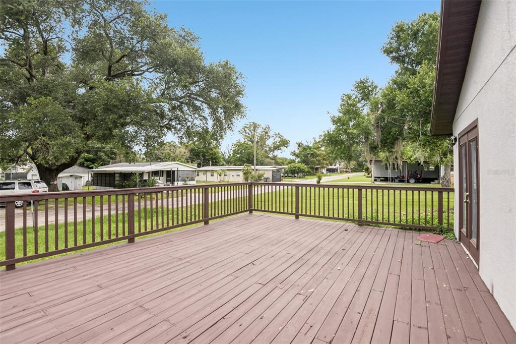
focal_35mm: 16
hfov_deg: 96.8
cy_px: 172
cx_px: 258
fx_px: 229
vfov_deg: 73.7
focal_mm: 16
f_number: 8
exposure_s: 1/1000
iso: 400
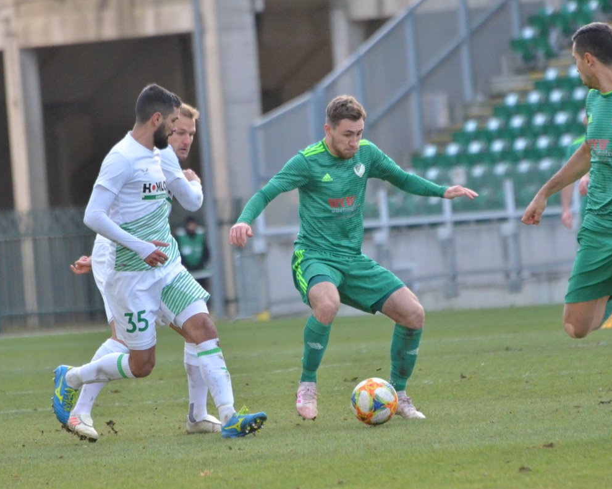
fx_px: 9256
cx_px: 326
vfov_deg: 3.0
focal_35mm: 511
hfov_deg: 3.8
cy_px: 245
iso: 3200
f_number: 6.3
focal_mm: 300
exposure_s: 1/2500
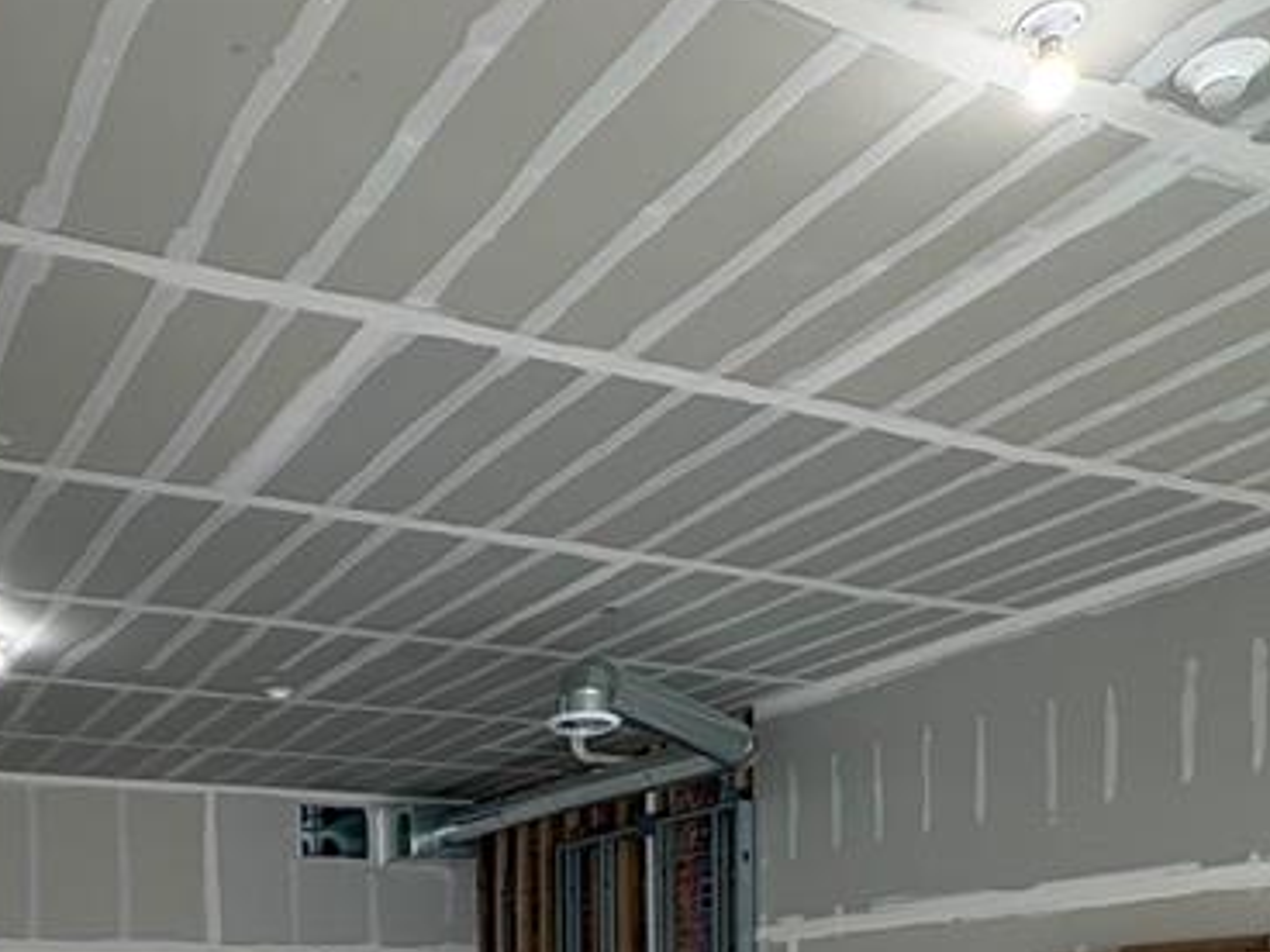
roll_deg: +1.4
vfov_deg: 31.1
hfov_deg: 46.3
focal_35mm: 39
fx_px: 1431
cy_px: 1135
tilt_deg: -3.1
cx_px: 335
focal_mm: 2.22
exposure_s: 1/120
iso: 100
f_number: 2.2
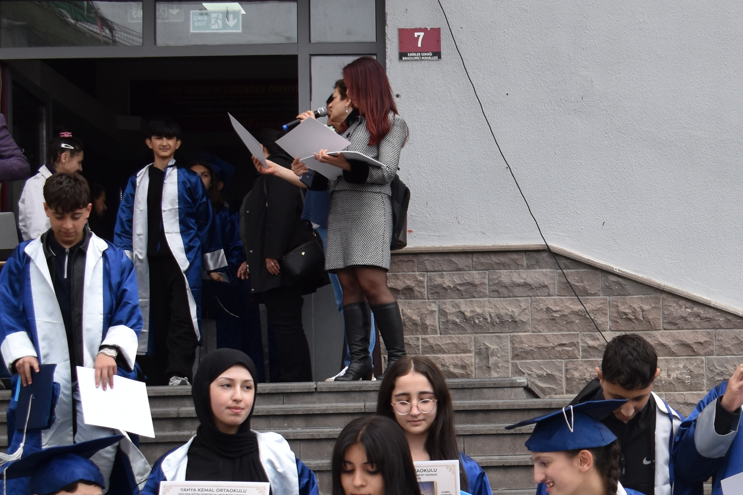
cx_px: 861
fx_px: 1754
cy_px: 498
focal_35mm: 85
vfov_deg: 15.8
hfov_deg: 22.3
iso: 400
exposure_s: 1/1600
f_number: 5.6
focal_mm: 24
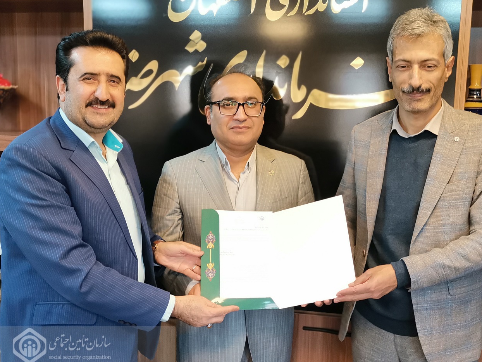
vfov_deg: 35.1
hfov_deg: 45.7
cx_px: 262
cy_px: 189
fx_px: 571
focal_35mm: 41
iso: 200
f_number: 1.8
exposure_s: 1/50
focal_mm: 4.75
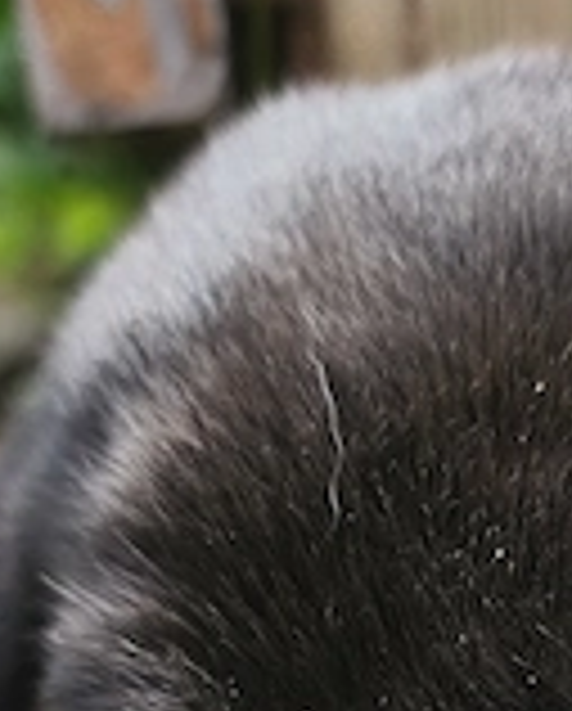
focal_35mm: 69
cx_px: 495
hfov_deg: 21.8
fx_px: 1456
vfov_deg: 25.3
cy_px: 806
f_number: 1.65
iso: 50
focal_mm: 6.14
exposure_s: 1/433
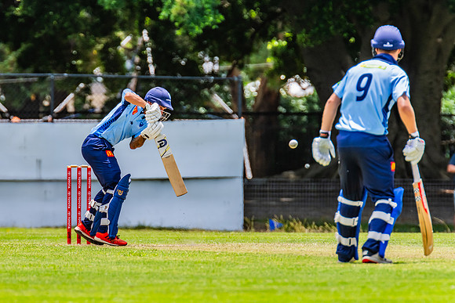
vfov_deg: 1.9
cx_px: 176
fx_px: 9303
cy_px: 161
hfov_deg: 2.8
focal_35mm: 736
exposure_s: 1/1250
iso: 800
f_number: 9
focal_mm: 600
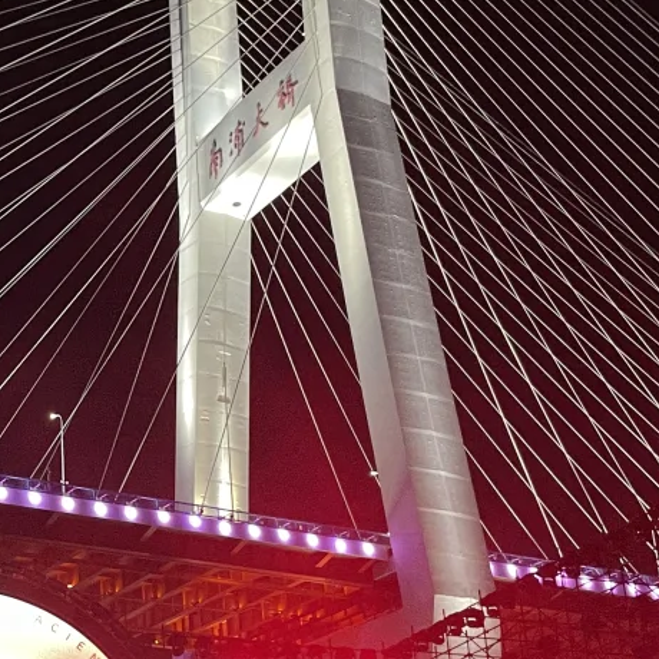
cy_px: 489
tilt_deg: +21.1
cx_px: 16
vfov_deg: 23.8
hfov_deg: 23.1
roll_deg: -0.2
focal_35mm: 72
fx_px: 1551
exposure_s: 1/60
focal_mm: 4.2
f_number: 1.6
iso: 160
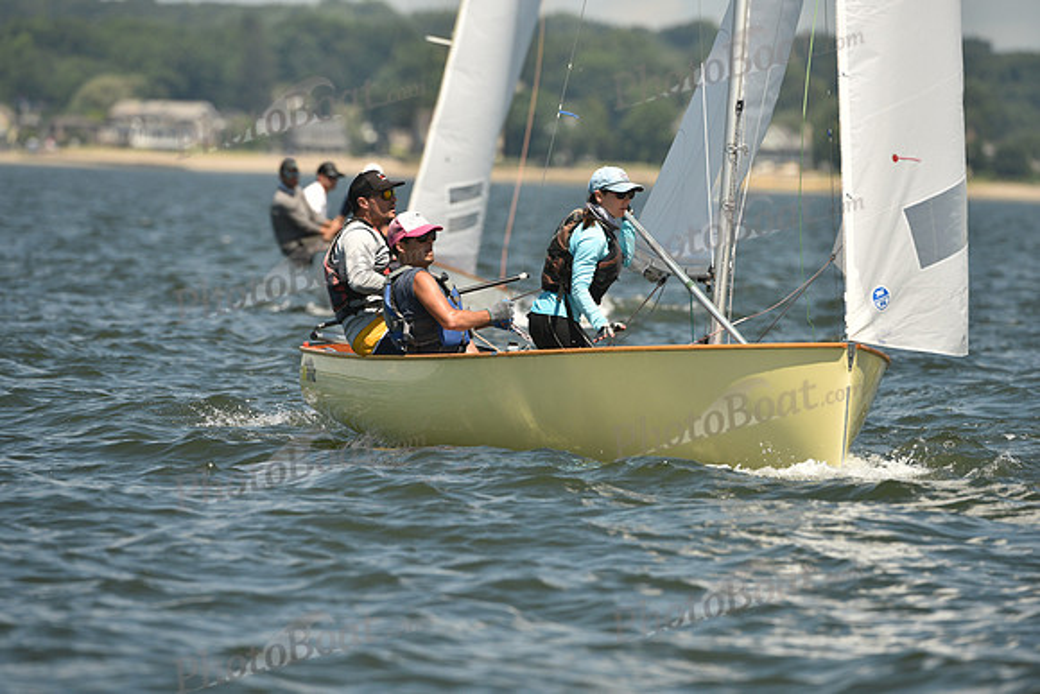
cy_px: 347
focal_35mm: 400
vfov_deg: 3.4
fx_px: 11558
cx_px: 520
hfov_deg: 5.2
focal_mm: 400
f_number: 6.3
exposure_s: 1/1250
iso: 250
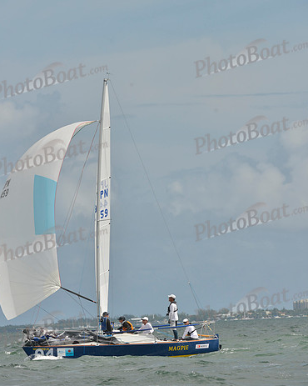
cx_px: 151
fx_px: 3352
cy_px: 188
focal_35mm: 294
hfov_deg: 5.3
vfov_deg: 6.6
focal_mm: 250
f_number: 9
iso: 280
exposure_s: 1/1250
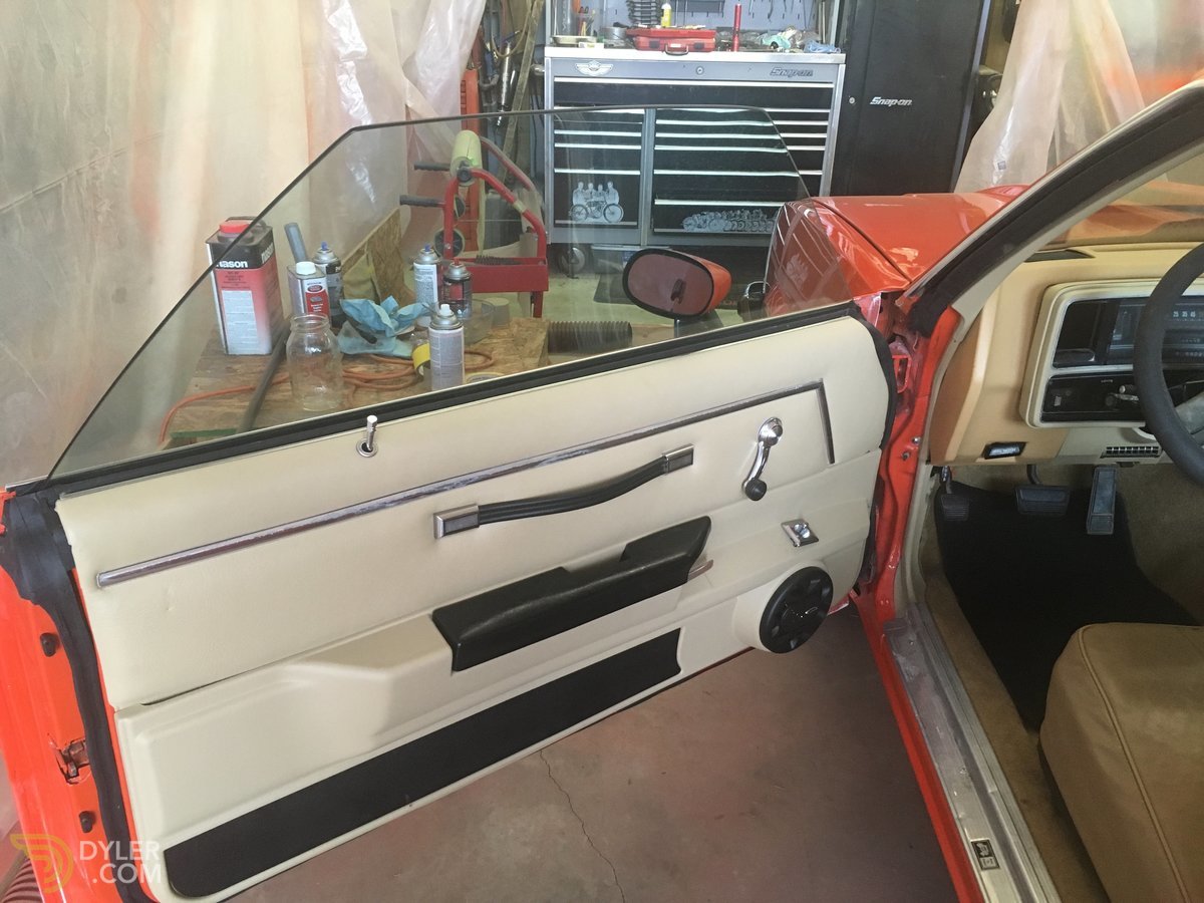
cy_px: 452
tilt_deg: -24.2
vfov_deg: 48.2
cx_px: 602
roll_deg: -2.1
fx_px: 1009
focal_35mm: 29
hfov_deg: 61.7
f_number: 2.2
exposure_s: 1/30
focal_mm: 4.15
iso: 160
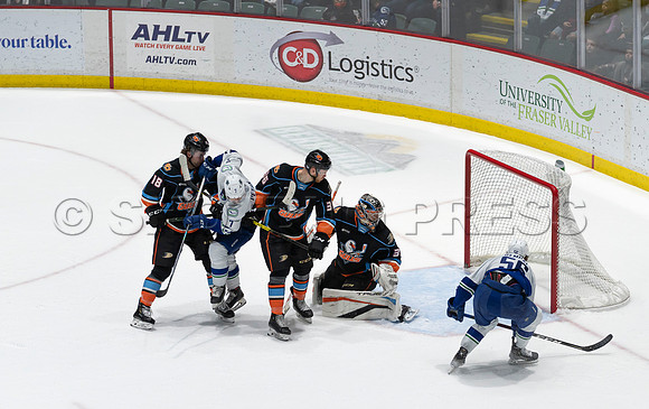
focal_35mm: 183
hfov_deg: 11.4
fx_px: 3243
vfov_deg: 7.2
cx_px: 349
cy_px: 293
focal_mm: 131
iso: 1250
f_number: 4
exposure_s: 1/800
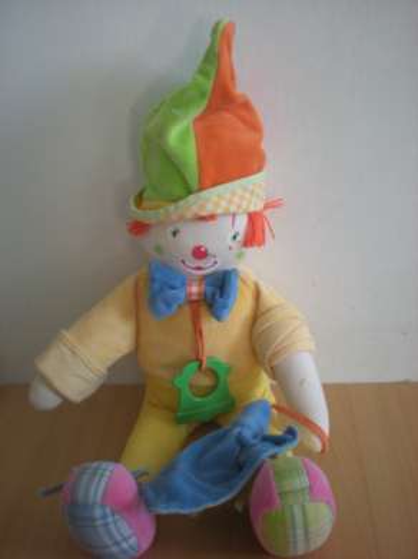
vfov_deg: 49.0
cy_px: 280
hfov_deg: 37.7
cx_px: 209
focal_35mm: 38
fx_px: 612
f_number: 3.1
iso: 200
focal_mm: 6.3
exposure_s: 1/52.6
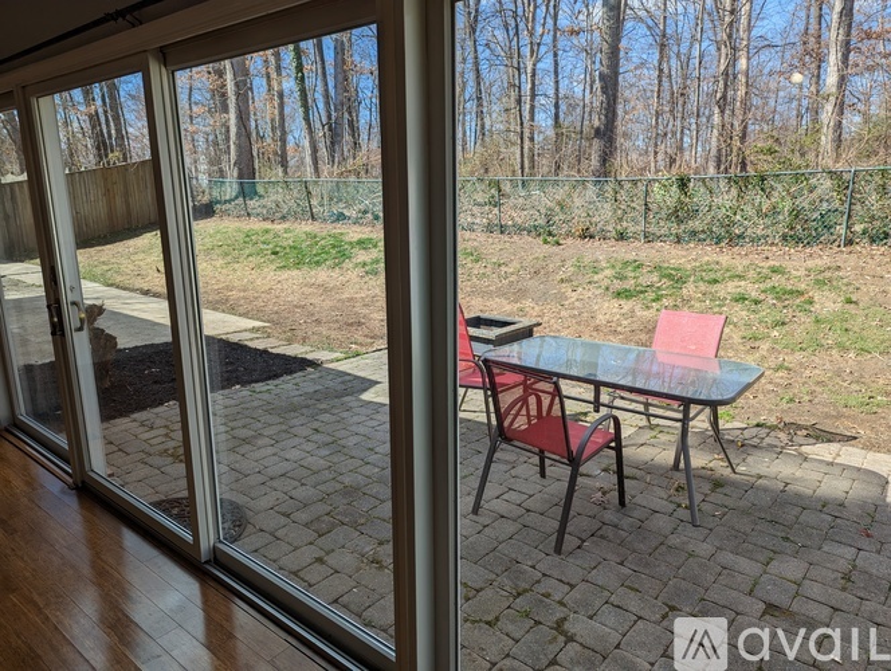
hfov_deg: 71.5
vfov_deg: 56.9
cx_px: 446
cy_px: 336
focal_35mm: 24
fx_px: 619
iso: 43
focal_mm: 6.81
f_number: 1.85
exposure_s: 1/703
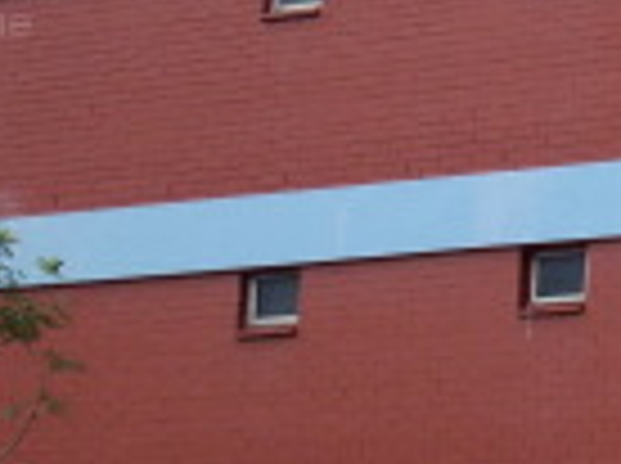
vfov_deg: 9.9
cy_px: 27
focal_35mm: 148
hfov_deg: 12.5
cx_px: 1008
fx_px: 2650
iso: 80
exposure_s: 1/400
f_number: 2.8
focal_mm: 6.2
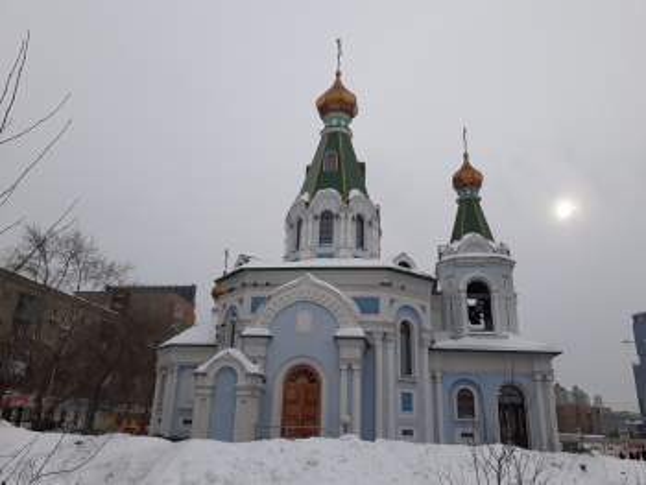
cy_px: 242
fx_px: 504
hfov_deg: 65.3
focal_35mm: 27
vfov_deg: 51.4
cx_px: 323
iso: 40
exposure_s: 1/1481
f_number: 1.9
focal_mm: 3.6
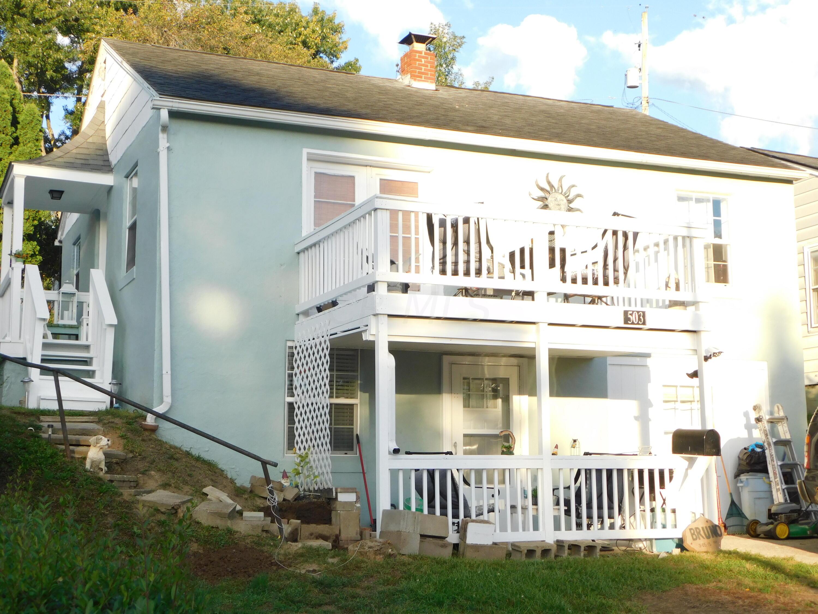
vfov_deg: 28.6
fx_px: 1205
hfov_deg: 37.5
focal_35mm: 51
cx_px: 409
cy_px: 307
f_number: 3.8
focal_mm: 9
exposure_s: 1/200
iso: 125
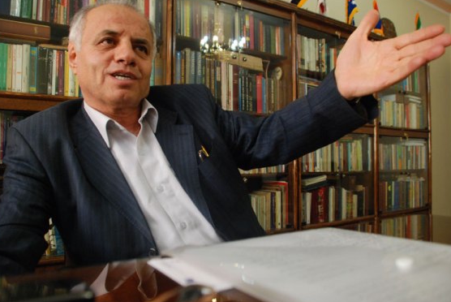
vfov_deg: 45.0
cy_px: 144
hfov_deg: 63.6
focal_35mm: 29
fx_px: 364
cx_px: 220
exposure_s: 1/30
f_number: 3.5
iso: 1000
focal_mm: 18
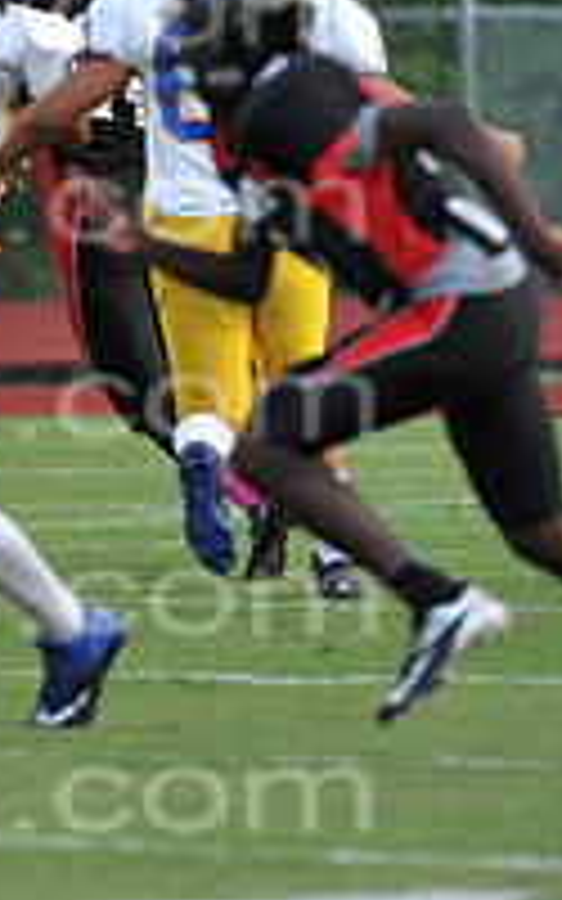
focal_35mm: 887
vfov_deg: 2.4
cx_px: -638
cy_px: 112
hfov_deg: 1.5
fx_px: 21737
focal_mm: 300
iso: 1000
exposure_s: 1/640
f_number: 4
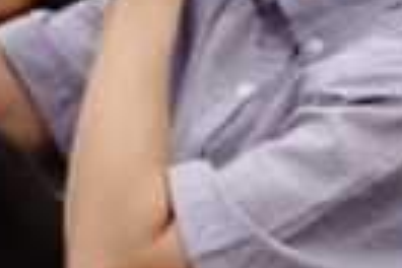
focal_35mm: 1363
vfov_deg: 1.0
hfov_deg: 1.5
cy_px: 91
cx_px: 743
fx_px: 15219
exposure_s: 1/160
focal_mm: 200
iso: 2000
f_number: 4.5
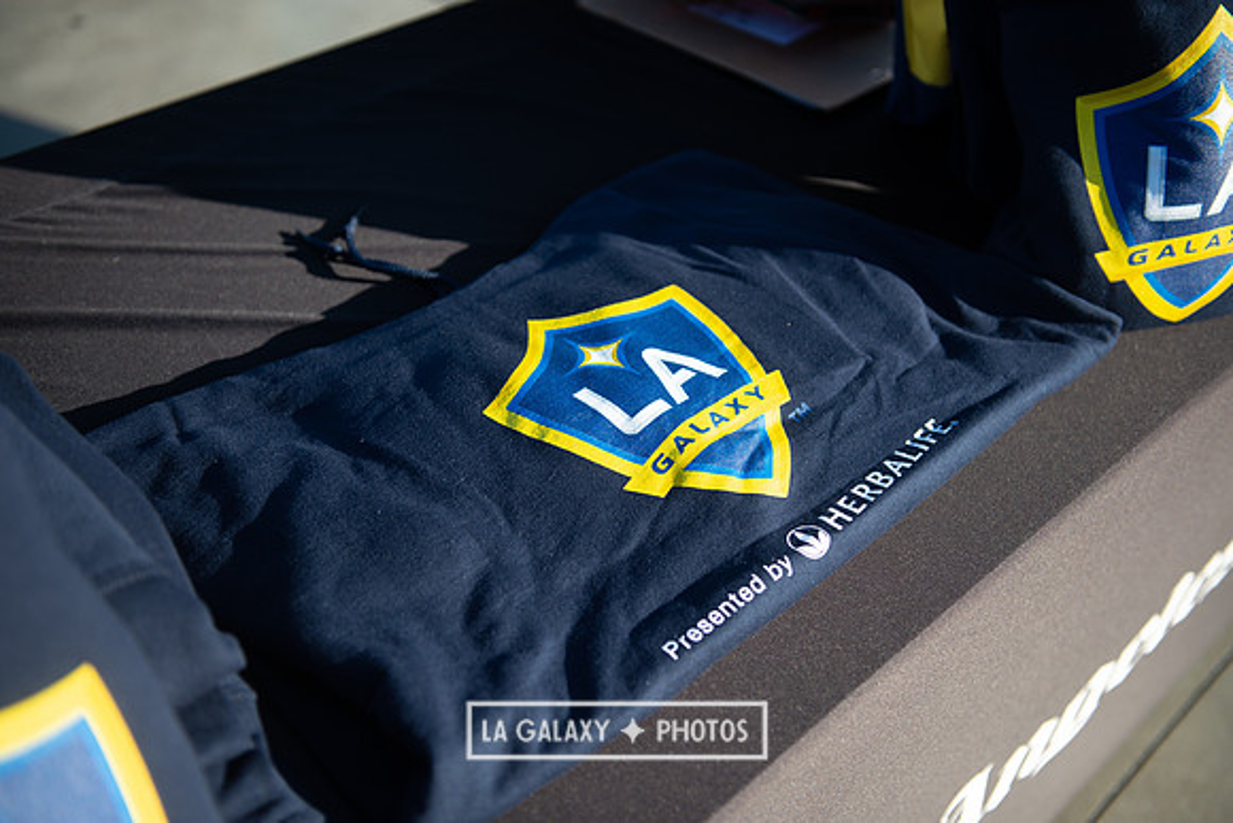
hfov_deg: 44.5
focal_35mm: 44
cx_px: 616
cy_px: 412
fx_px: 1507
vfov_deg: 30.5
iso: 200
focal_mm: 44
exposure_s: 1/1600
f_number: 2.8
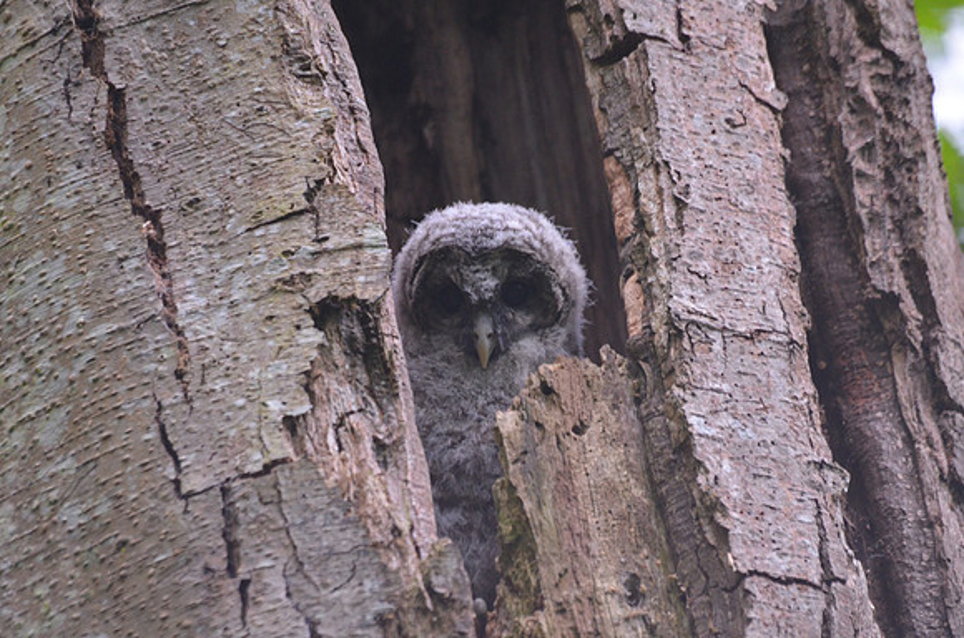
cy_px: 319
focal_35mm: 450
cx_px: 482
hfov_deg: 4.6
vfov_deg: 3.0
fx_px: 12024
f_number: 5.6
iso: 1600
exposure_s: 1/50
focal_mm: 300
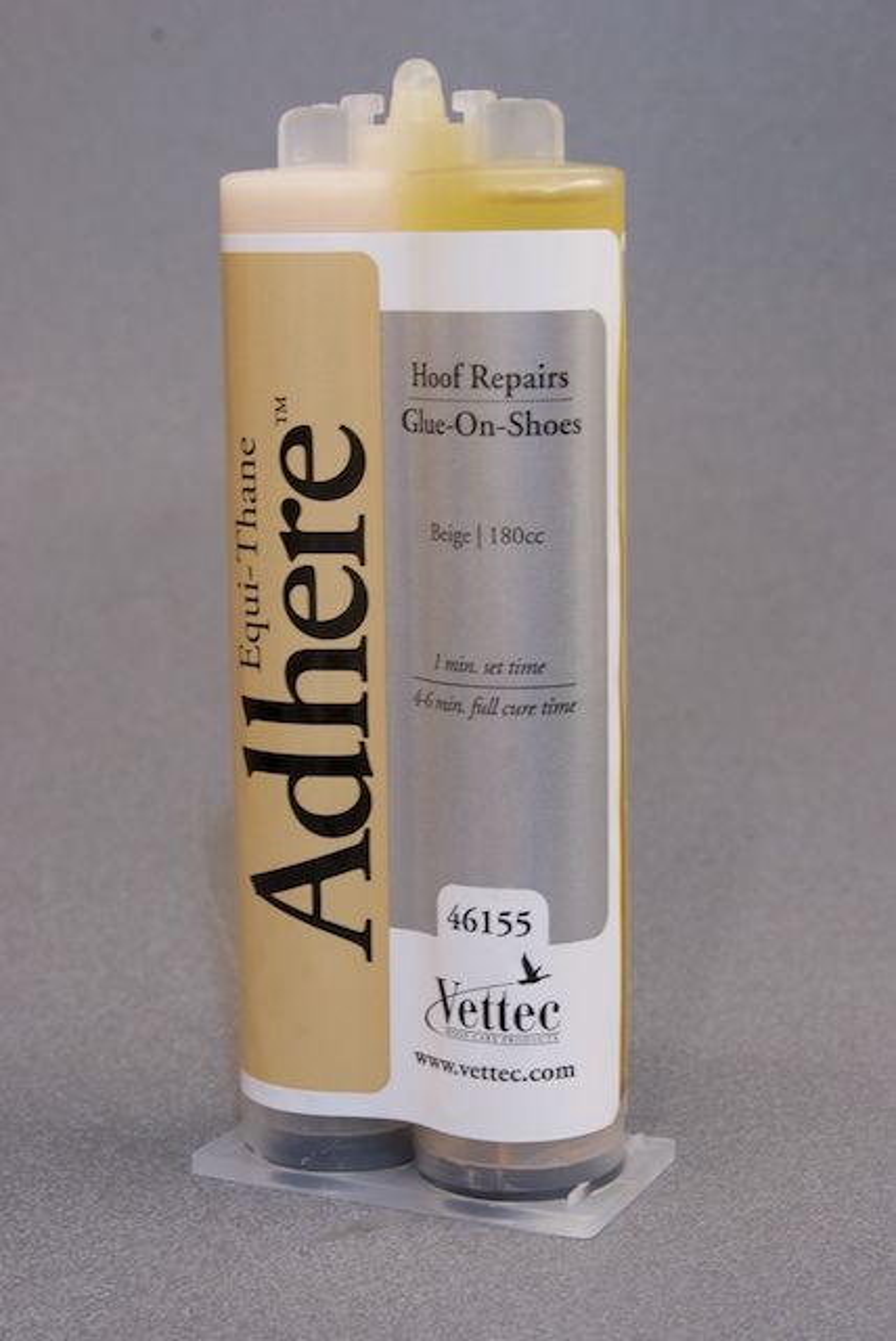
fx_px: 2682
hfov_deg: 19.0
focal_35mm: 72
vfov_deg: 28.0
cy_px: 670
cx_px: 448
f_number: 11
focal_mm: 48
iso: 320
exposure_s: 1/3
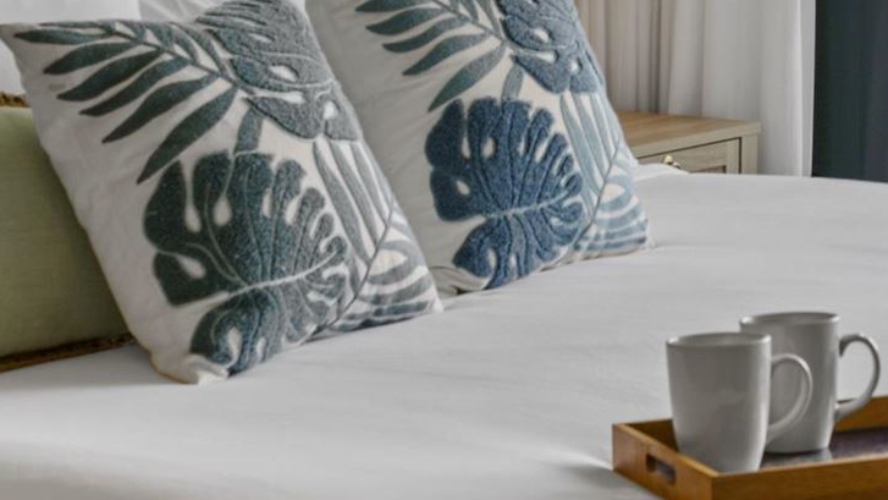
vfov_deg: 7.6
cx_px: 1126
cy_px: -331
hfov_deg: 13.4
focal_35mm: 155
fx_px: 3650
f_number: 8
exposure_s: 1/15
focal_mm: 35
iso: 100
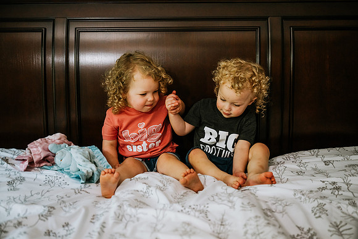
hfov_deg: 43.6
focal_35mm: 45
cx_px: 179
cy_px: 120
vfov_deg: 29.9
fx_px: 448
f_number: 3.5
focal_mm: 45
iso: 1250
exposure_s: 1/250
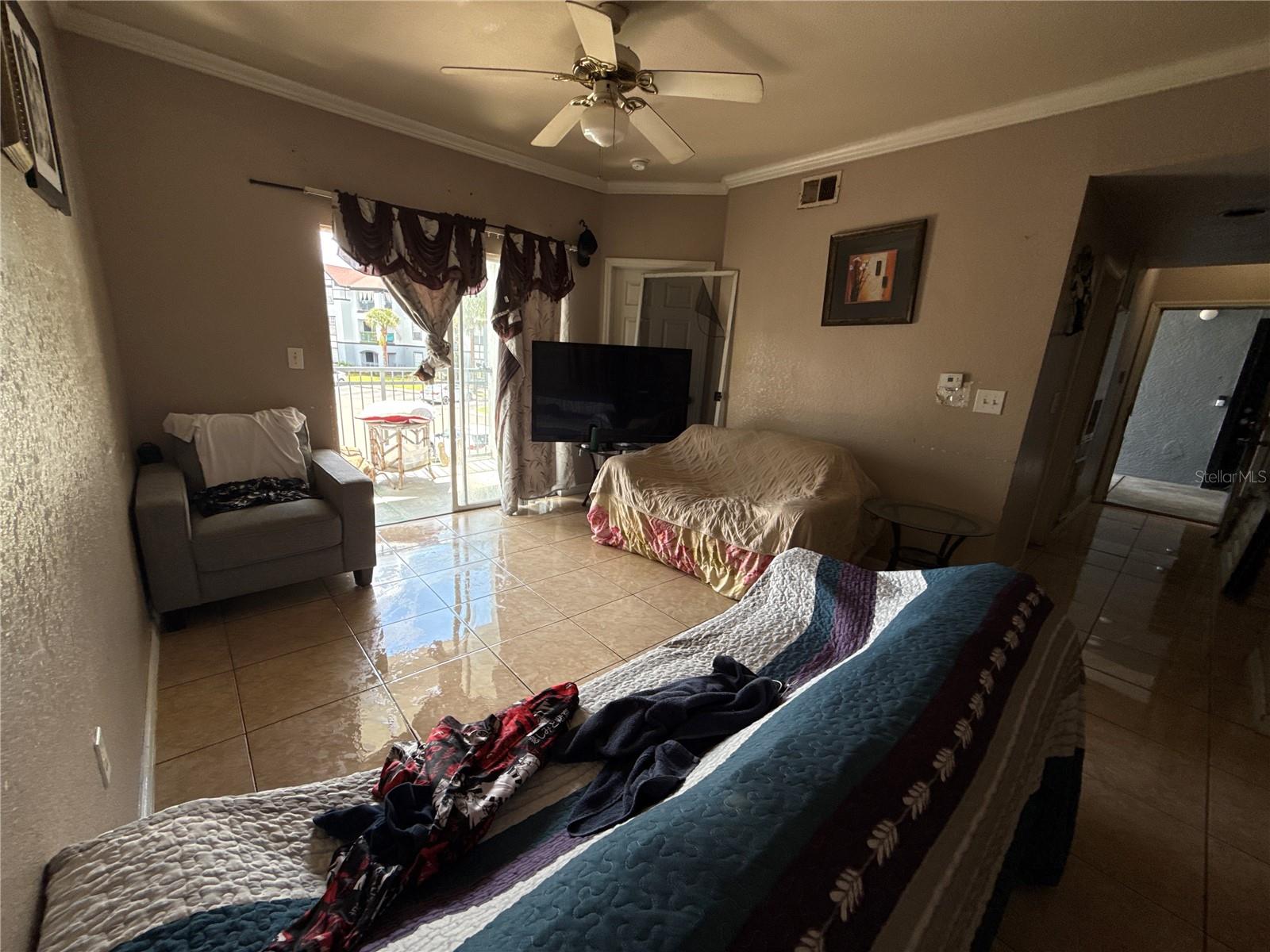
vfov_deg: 85.7
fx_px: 514
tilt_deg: -14.3
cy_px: 476
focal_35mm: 14
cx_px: 635
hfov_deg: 102.1
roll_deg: -4.1
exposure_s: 1/119
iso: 64
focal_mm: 2.22
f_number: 2.2
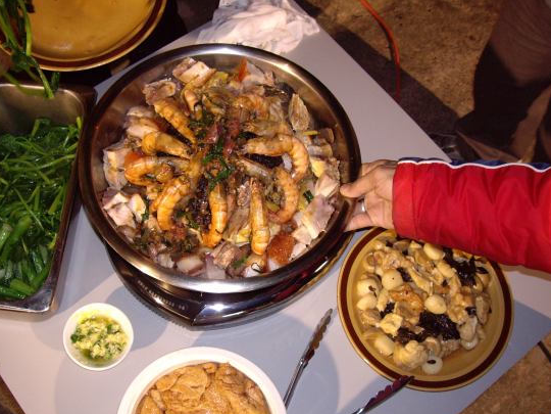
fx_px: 716
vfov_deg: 32.1
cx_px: 239
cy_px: 244
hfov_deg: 42.0
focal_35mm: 45
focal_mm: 6.2
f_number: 2.7
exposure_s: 1/40
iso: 200
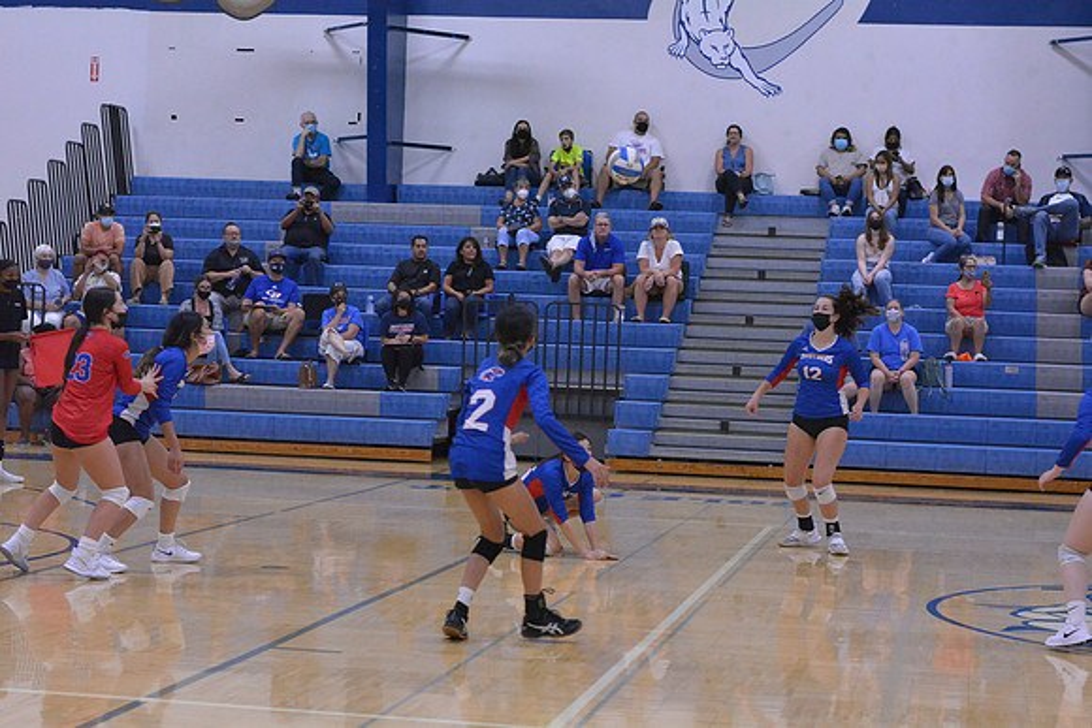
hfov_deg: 27.0
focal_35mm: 75
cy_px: 364
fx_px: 2275
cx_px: 546
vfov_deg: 18.2
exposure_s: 1/640
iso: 5000
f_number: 3.5
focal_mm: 50
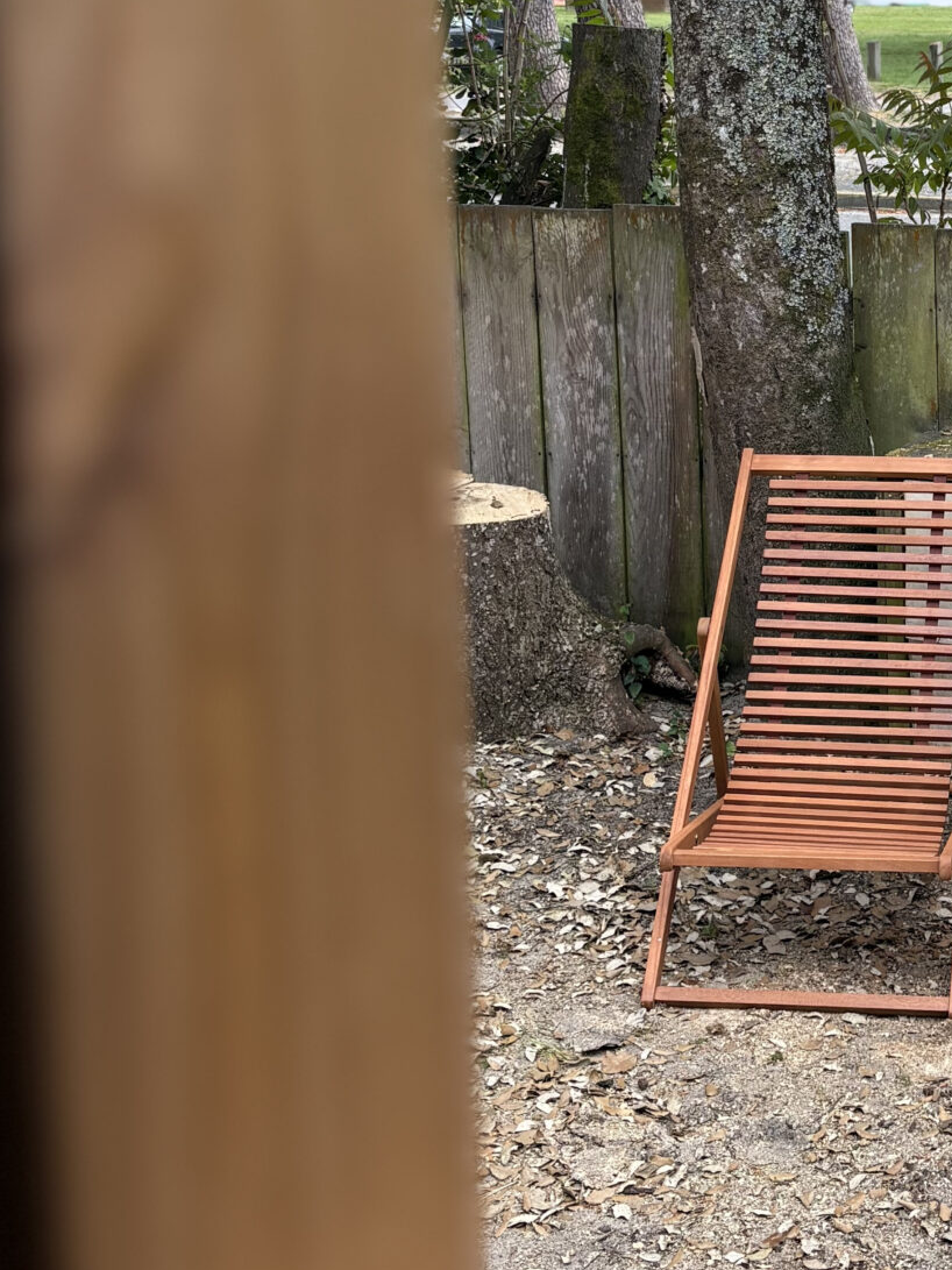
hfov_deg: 22.6
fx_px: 2237
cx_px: 1061
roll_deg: +0.9
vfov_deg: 30.5
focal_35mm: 61
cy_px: 176
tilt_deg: -5.7
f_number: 1.6
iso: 64
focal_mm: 5.96
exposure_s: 1/933
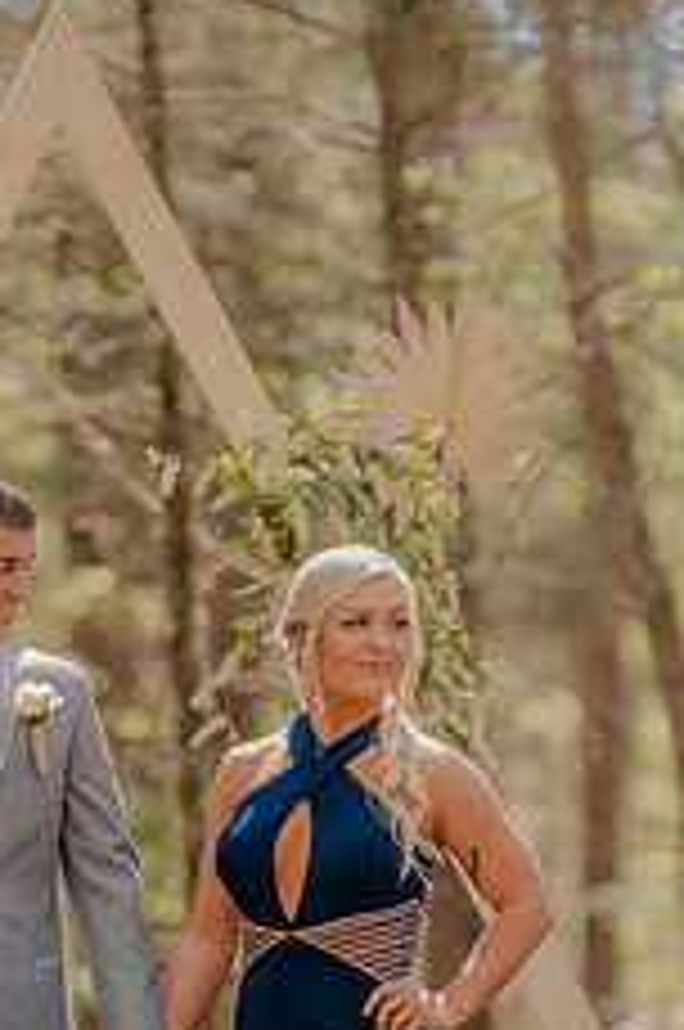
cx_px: 205
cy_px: 990
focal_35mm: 206
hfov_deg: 6.6
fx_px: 5888
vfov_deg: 9.9
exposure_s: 1/5000
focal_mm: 105
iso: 2000
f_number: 1.6
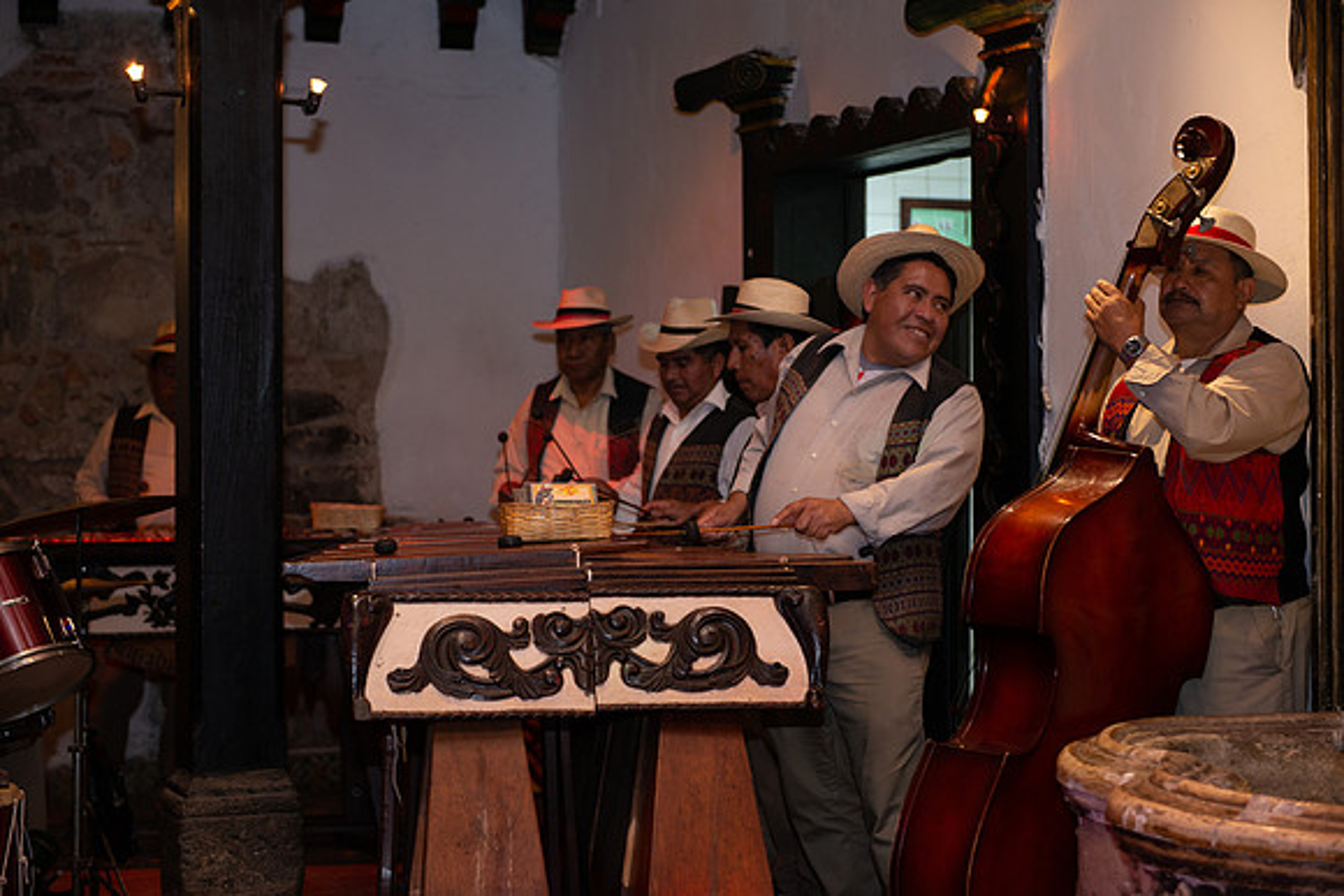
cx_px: 672
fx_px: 2614
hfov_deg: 28.8
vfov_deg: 19.5
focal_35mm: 70
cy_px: 448
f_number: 2.8
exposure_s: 1/80
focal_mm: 70
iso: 1000
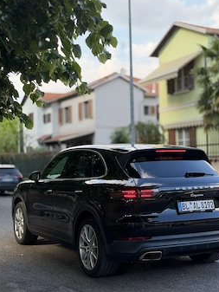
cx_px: 112
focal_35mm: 57
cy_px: 148
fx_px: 481
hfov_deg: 25.7
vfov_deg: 33.8
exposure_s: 1/928
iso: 80
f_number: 1.78
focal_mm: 6.76
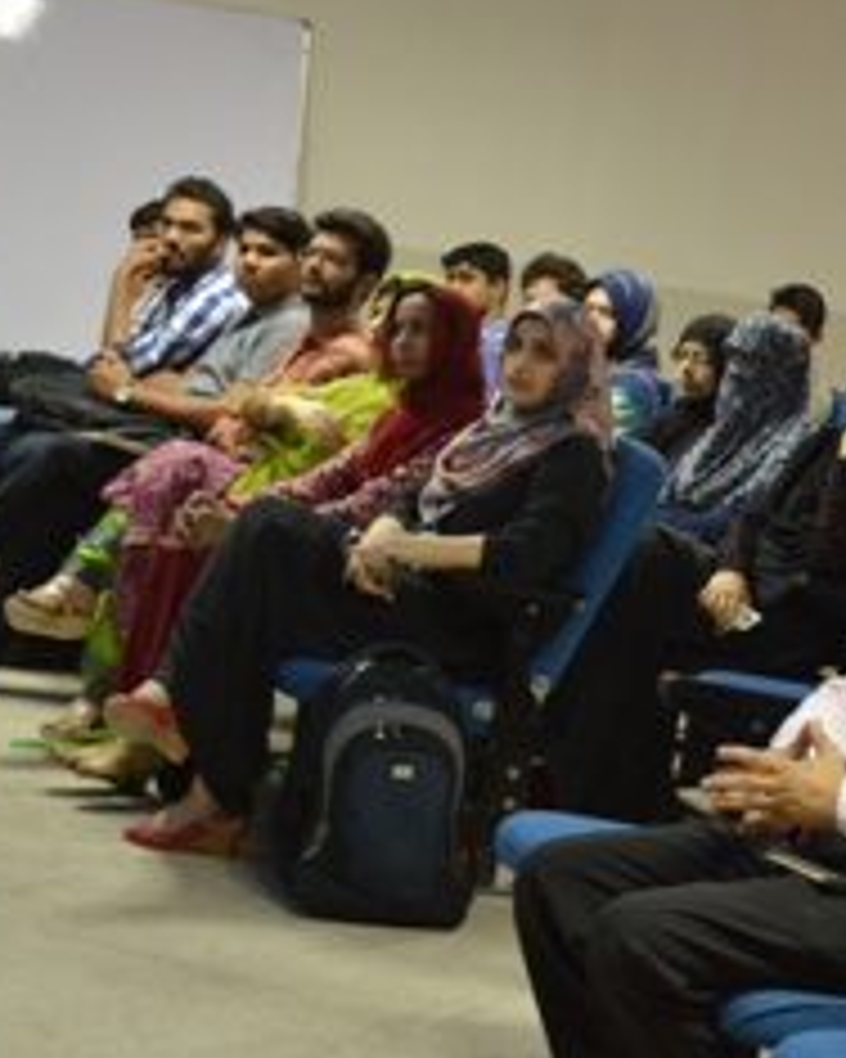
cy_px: 473
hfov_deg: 16.3
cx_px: 873
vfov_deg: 20.8
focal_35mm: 92
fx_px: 2879
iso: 500
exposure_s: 1/15
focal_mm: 24
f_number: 4
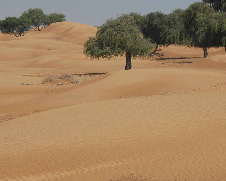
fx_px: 950
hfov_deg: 13.6
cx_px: 113
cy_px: 46
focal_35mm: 142
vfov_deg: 10.9
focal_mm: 50
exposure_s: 1/180
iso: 100
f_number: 7.1
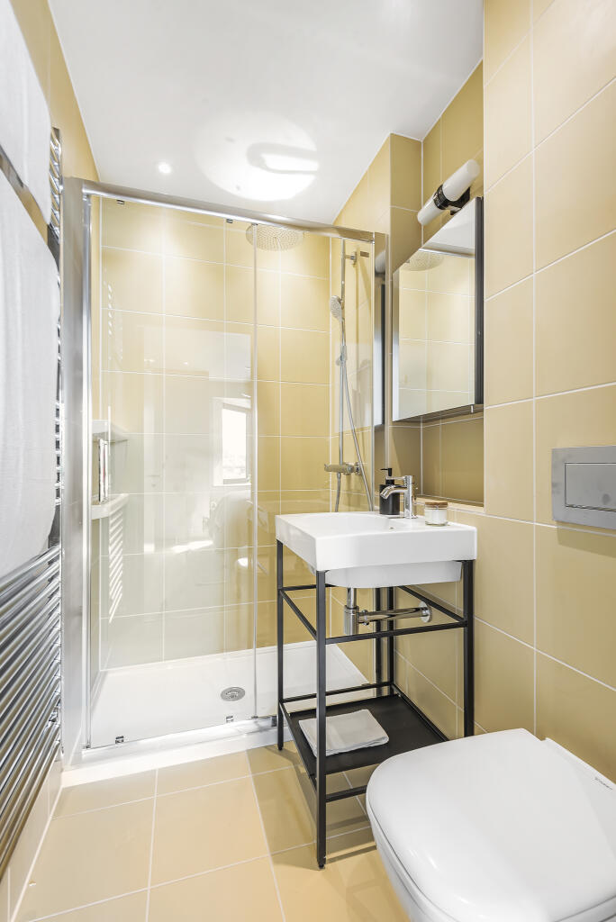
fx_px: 410
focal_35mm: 16
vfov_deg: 96.7
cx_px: 308
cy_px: 461
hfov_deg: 73.8
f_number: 8
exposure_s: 1/2.5
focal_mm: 16
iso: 250
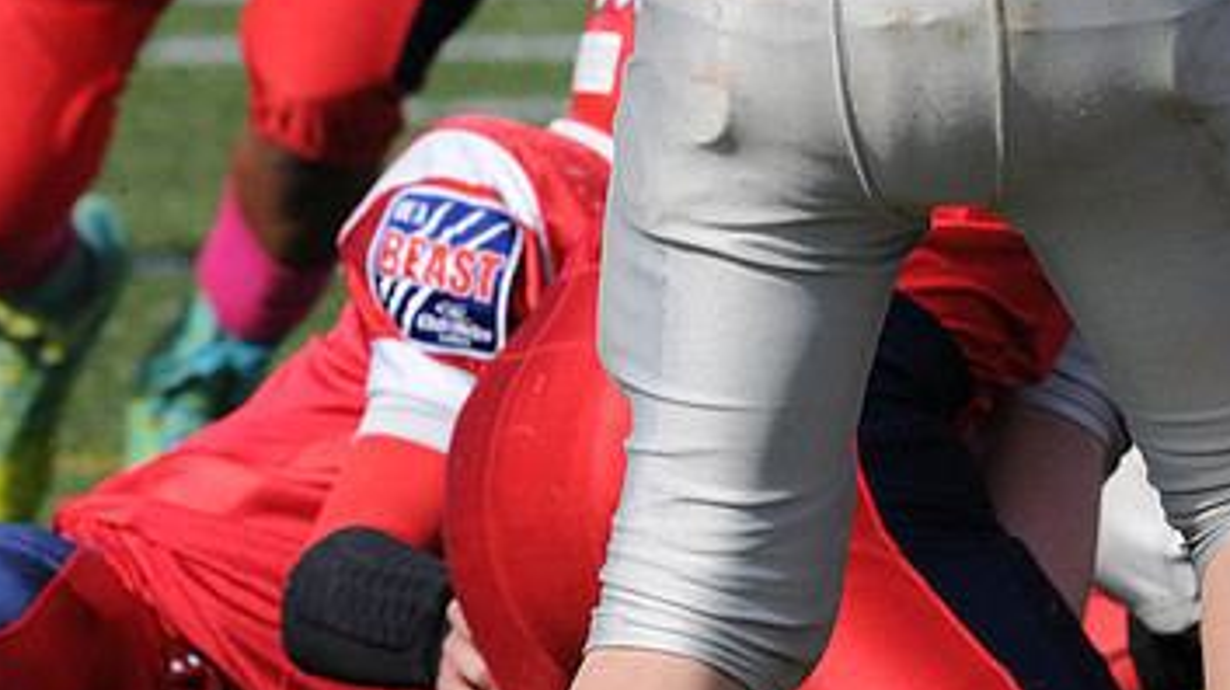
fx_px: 25227
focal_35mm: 774
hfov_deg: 2.8
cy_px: -265
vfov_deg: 1.6
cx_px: 636
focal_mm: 300
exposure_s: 1/500
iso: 200
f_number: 8
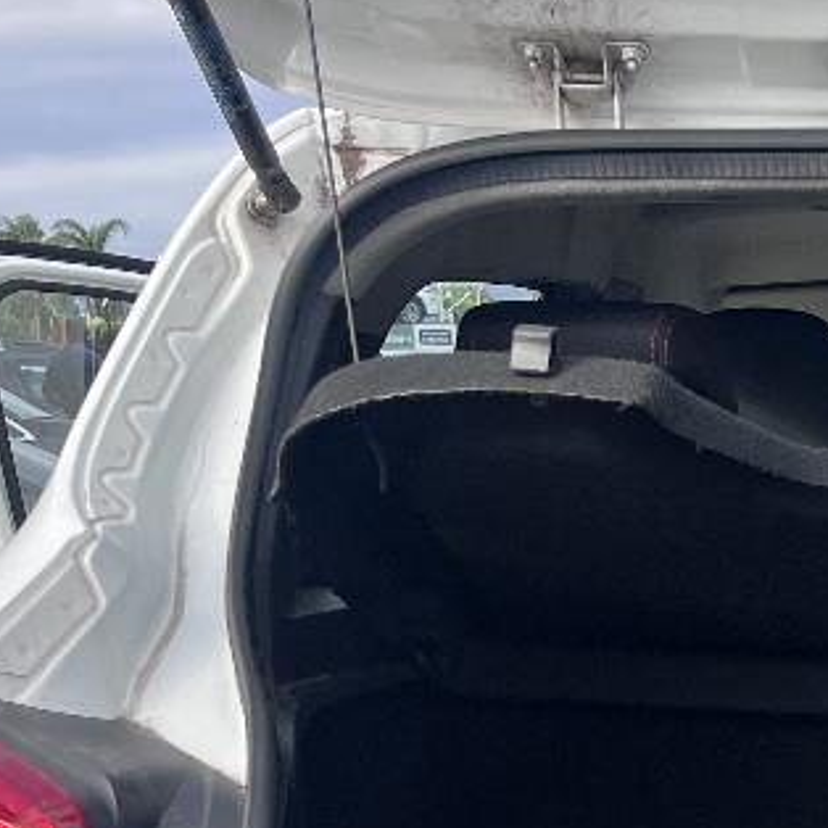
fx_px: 2030
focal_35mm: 75
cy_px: 868
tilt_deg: -14.1
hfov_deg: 21.1
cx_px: 1055
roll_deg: +1.2
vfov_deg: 22.0
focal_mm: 5.1
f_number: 1.6
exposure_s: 1/497
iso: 50
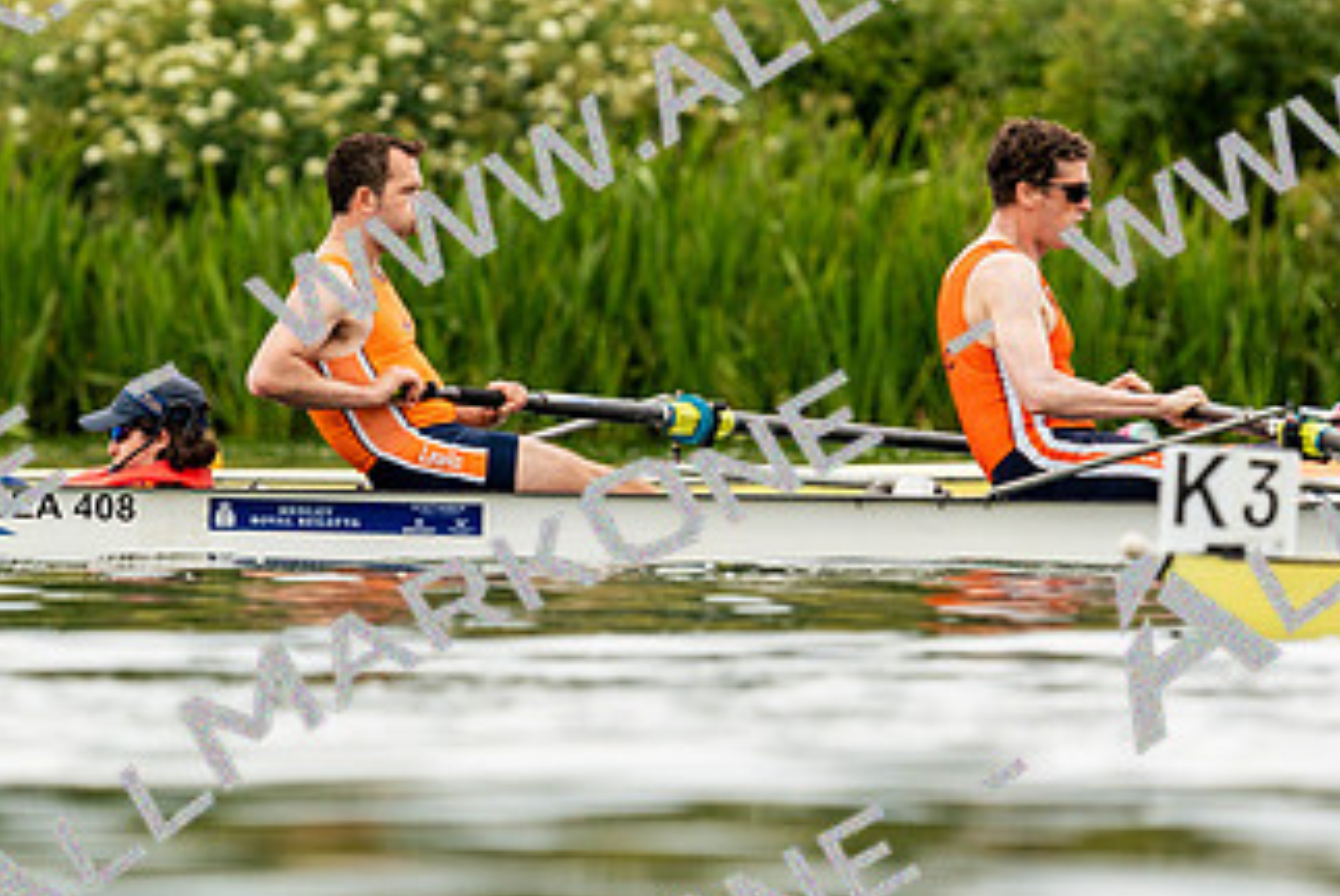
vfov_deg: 1.5
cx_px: 759
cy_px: 359
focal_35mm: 897
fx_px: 33418
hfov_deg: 2.3
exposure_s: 1/2000
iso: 500
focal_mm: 500
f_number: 6.3
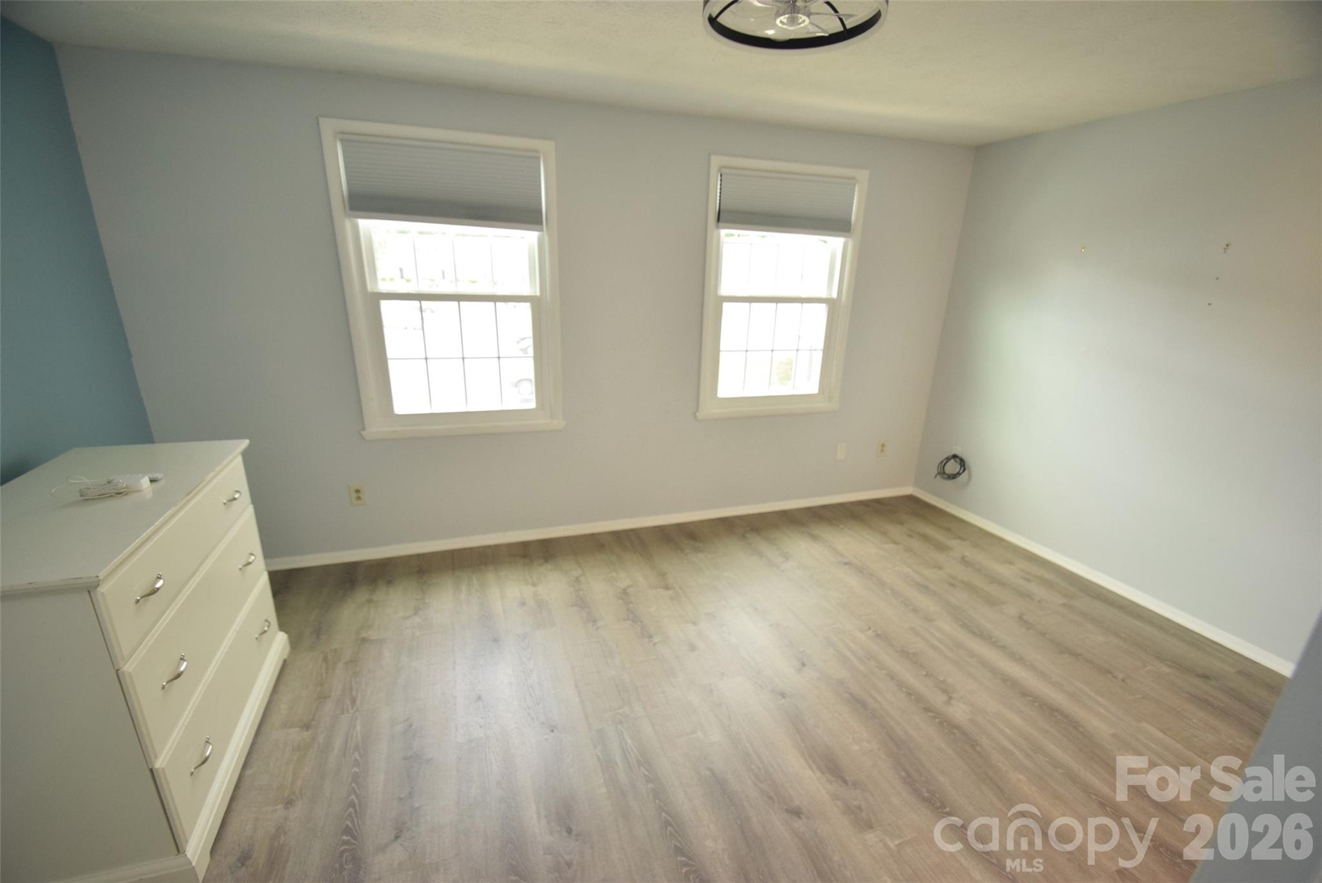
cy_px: 442
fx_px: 551
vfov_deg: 77.4
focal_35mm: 15
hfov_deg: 100.4
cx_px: 661
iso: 800
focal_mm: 10
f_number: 4.5
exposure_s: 1/80
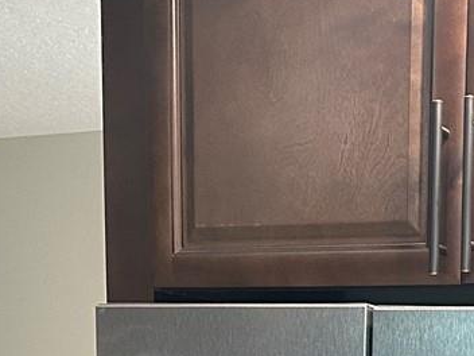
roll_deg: -2.2
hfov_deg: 17.7
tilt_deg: -12.0
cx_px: 436
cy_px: 748
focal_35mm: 109
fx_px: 1493
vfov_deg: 11.9
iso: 320
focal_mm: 6.86
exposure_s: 1/60
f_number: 1.78
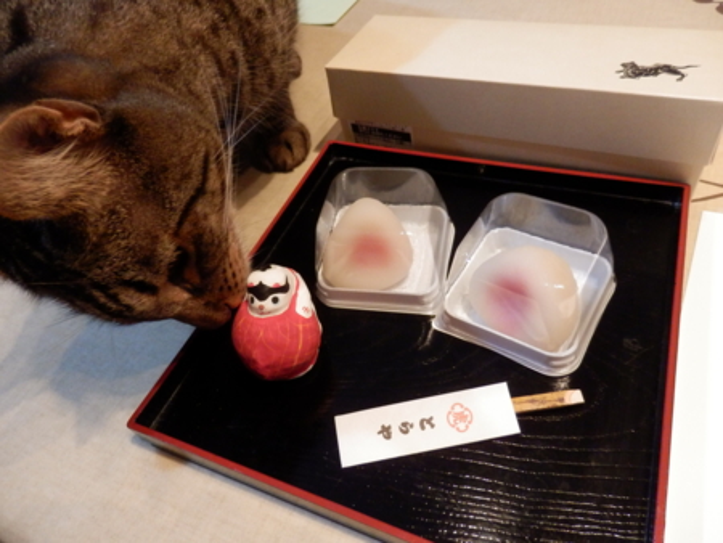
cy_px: 272
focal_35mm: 25
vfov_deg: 54.9
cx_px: 362
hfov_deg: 69.4
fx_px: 522
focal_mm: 4.5
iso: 800
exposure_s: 1/30
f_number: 3
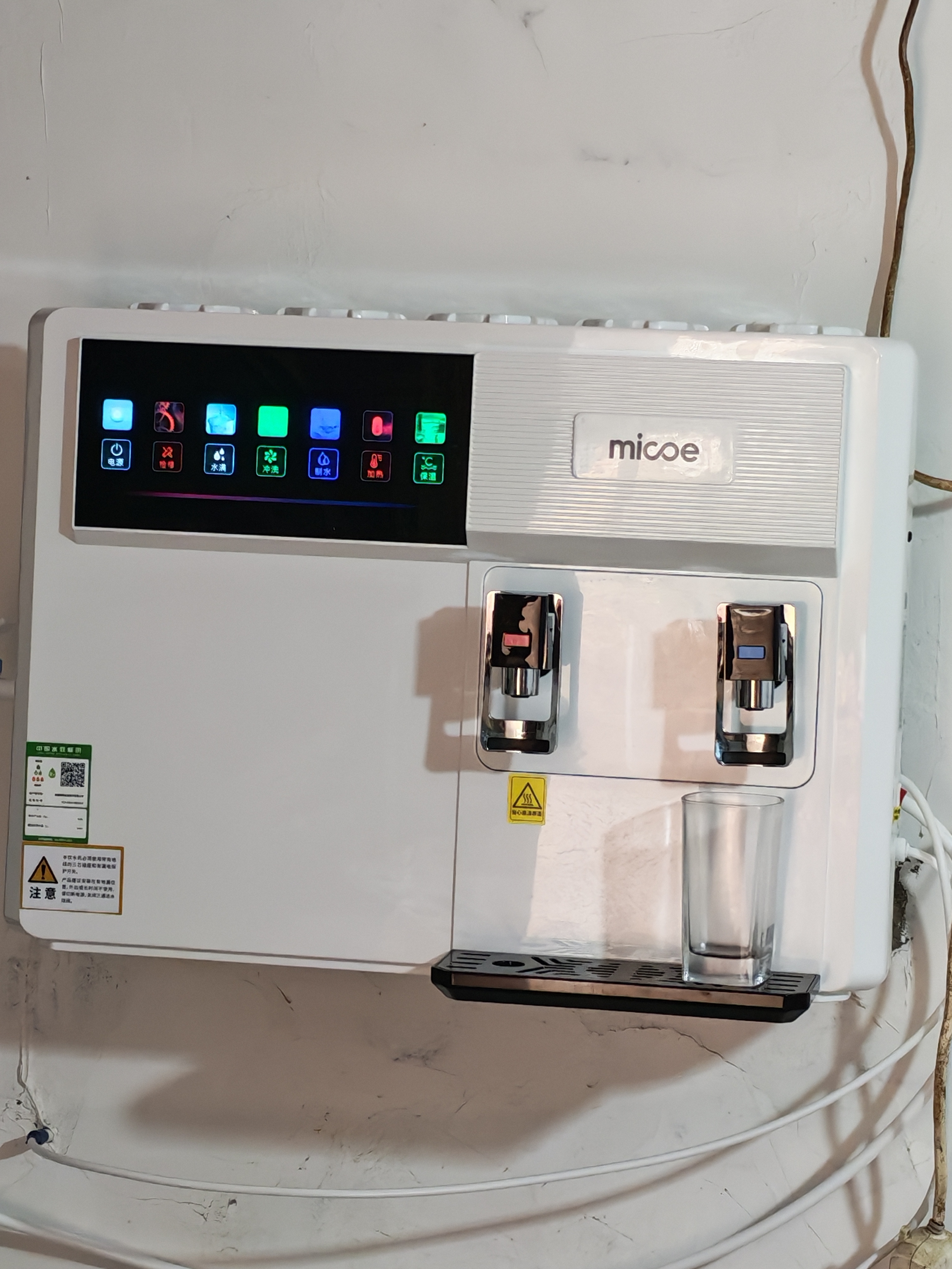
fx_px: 3960
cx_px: 476
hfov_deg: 13.7
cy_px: 634
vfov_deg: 18.2
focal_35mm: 108
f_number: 1.9
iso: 1250
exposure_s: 1/100
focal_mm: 6.12
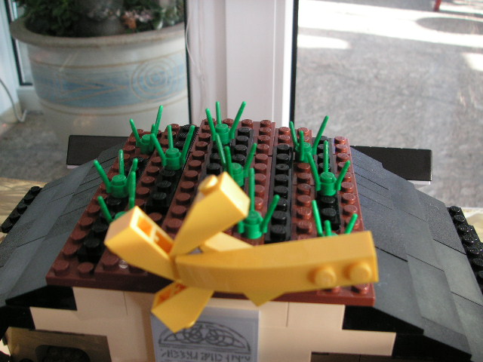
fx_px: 530
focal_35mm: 38
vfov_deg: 37.7
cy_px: 181
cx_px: 242
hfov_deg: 49.0
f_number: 3.3
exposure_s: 1/30
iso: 100
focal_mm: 6.3
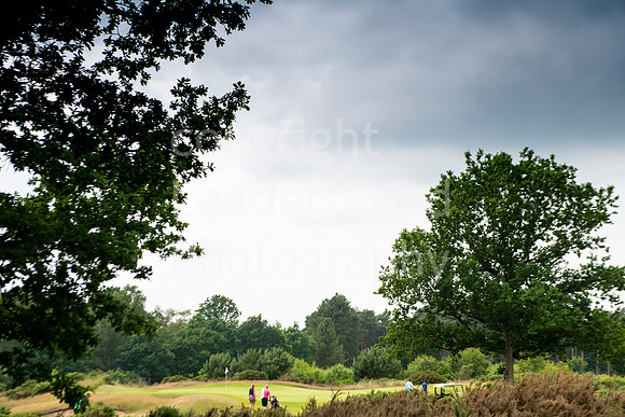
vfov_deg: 19.5
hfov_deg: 28.8
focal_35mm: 70
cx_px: 312
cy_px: 208
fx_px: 1216
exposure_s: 1/1250
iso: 400
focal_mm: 70
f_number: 5.6
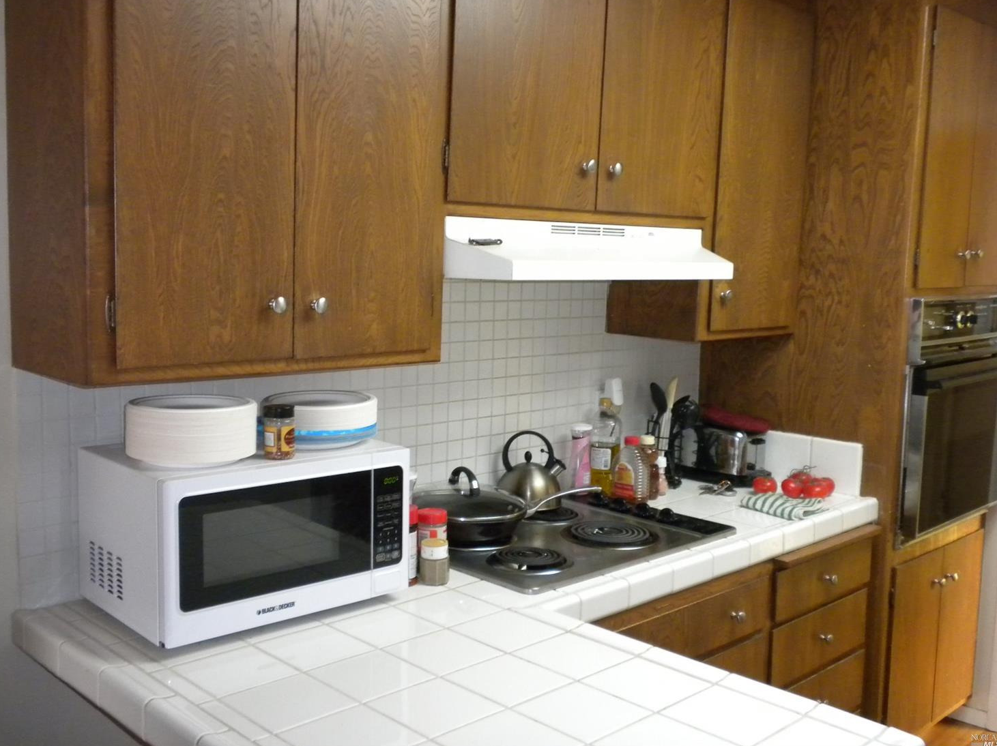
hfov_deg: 49.0
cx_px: 494
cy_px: 365
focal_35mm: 38
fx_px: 1094
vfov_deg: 37.7
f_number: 3.5
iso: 400
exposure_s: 1/30
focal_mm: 6.6
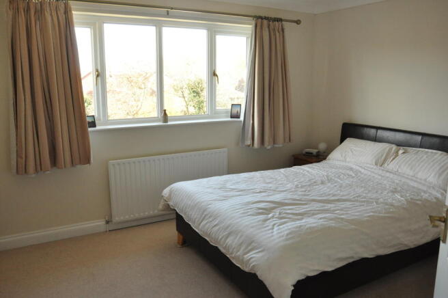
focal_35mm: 27
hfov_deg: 67.4
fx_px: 336
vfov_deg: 47.8
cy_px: 149
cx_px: 224
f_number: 5.6
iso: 1250
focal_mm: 18
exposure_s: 1/125
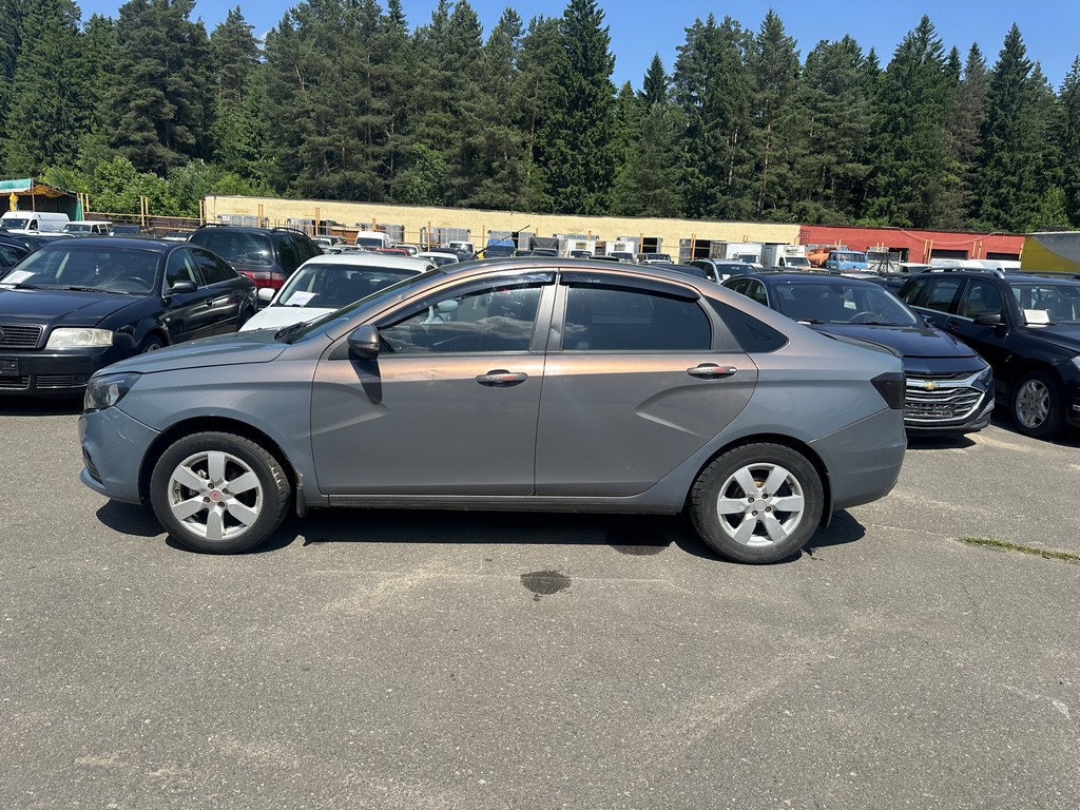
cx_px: 540
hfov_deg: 71.6
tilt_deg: -10.6
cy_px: 405
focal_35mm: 24
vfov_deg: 56.8
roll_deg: -2.3
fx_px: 749
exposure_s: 1/3861
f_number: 1.78
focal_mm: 6.86
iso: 80
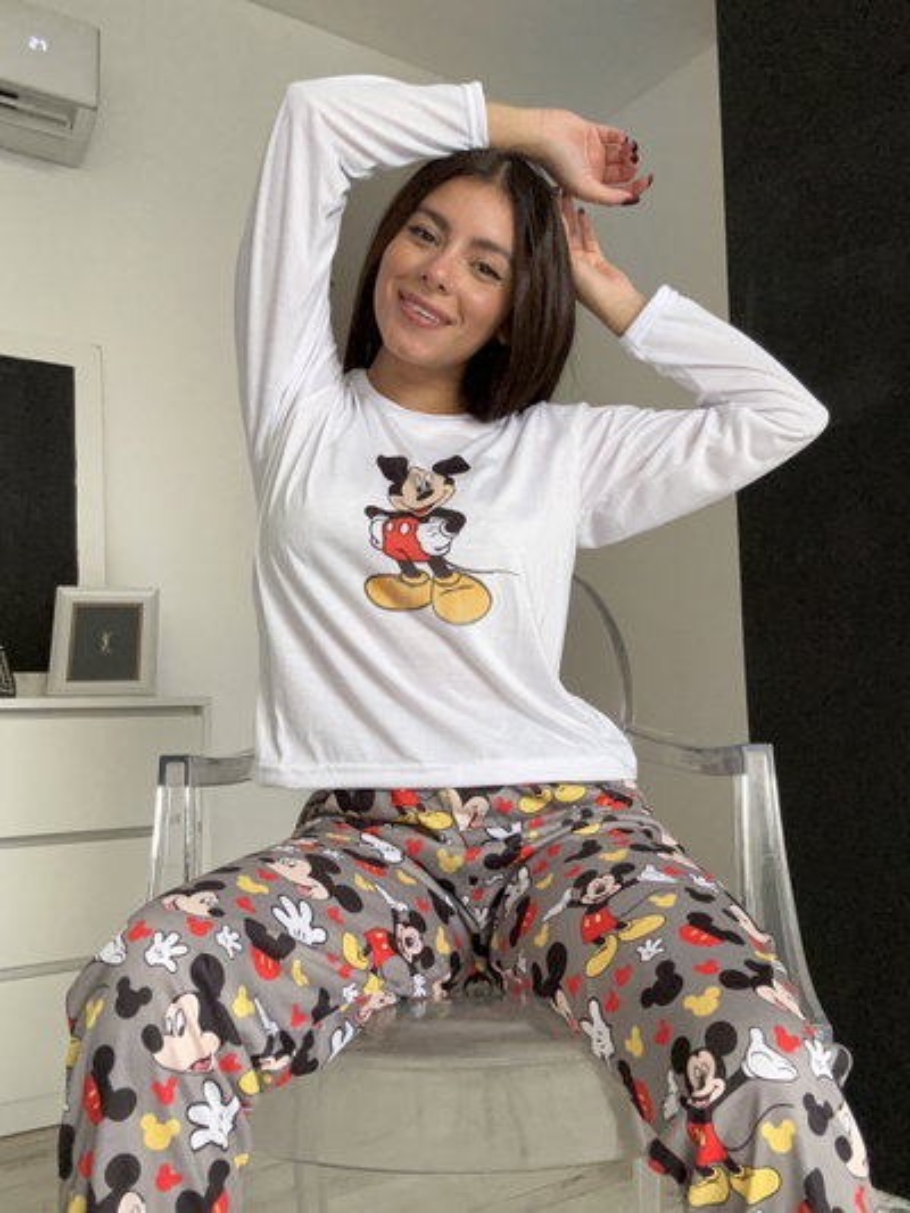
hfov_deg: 46.8
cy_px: 606
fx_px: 1051
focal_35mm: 30
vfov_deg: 60.0
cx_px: 455
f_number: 1.9
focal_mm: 2.69
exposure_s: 1/60
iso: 250
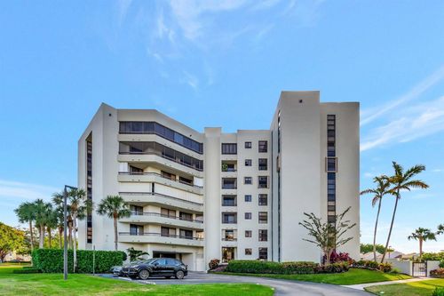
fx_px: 185
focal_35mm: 15
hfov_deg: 100.4
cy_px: 148
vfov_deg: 77.3
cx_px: 222
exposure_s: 1/400
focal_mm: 10
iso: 1000
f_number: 8
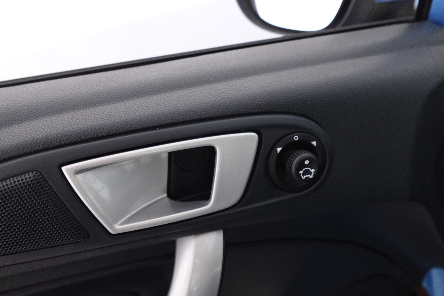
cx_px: 219
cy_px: 134
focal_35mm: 22
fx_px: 271
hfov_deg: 78.6
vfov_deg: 57.1
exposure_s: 1/80
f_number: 2
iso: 1250
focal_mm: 7.6
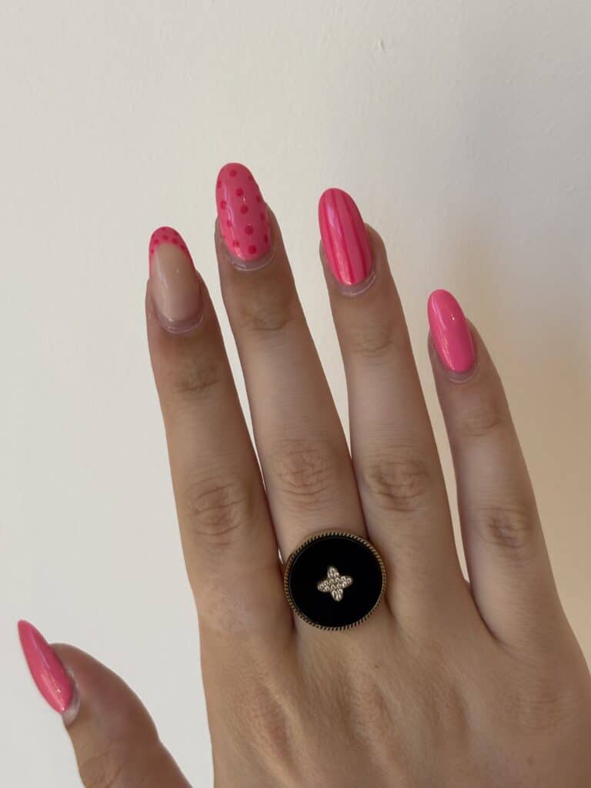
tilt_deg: -20.9
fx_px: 1184
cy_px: 394
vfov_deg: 36.8
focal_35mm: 52
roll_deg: -3.7
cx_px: 296
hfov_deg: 28.0
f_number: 1.6
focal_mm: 5.96
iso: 40
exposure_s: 1/343
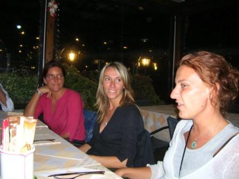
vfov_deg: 41.7
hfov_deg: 54.0
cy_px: 90
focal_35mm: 34
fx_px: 234
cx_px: 120
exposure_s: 1/60.1
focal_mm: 5.7
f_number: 2.9
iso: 83
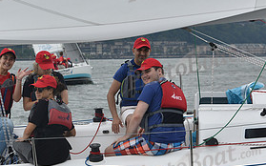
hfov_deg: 10.7
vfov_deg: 6.7
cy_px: 128
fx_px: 1413
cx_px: 78
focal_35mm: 195
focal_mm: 92
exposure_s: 1/800
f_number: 8
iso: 400
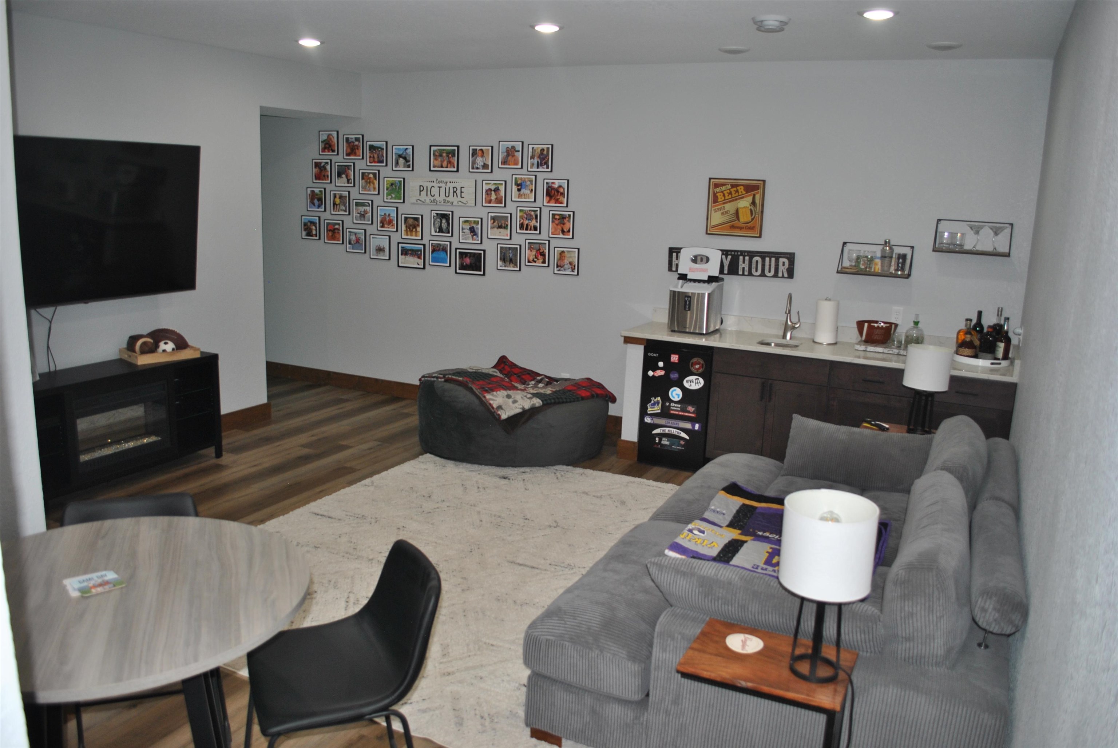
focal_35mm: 27
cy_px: 374
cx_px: 559
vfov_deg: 48.0
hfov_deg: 67.3
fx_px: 839
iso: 200
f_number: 3.5
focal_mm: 18
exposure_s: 1/60
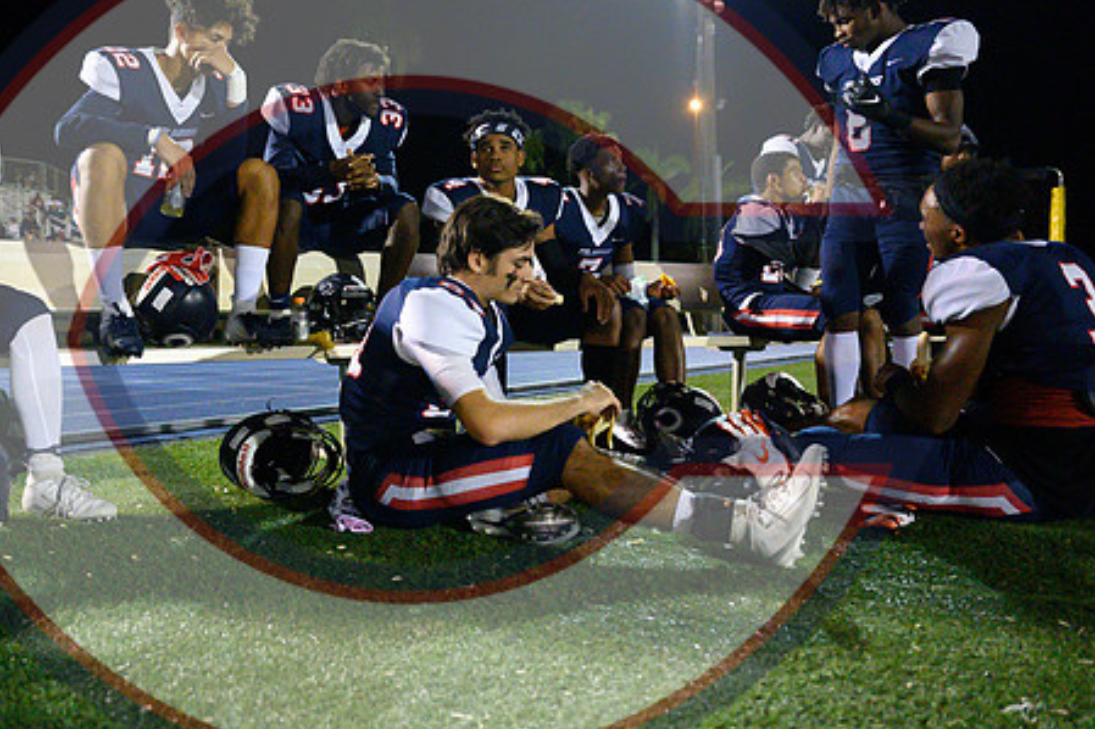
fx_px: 943
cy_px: 339
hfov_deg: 59.4
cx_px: 398
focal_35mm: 31
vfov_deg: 42.3
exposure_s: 1/3200
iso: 28800
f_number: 2.8
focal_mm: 24
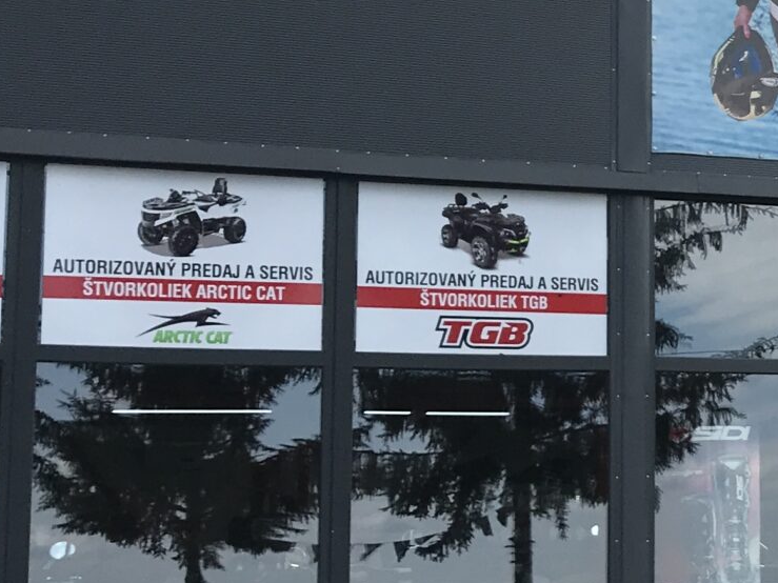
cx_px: 1051
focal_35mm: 97
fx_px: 2180
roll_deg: +1.9
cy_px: 252
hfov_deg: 18.6
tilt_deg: +10.0
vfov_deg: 15.2
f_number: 1.8
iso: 20
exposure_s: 1/2037
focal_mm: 3.99
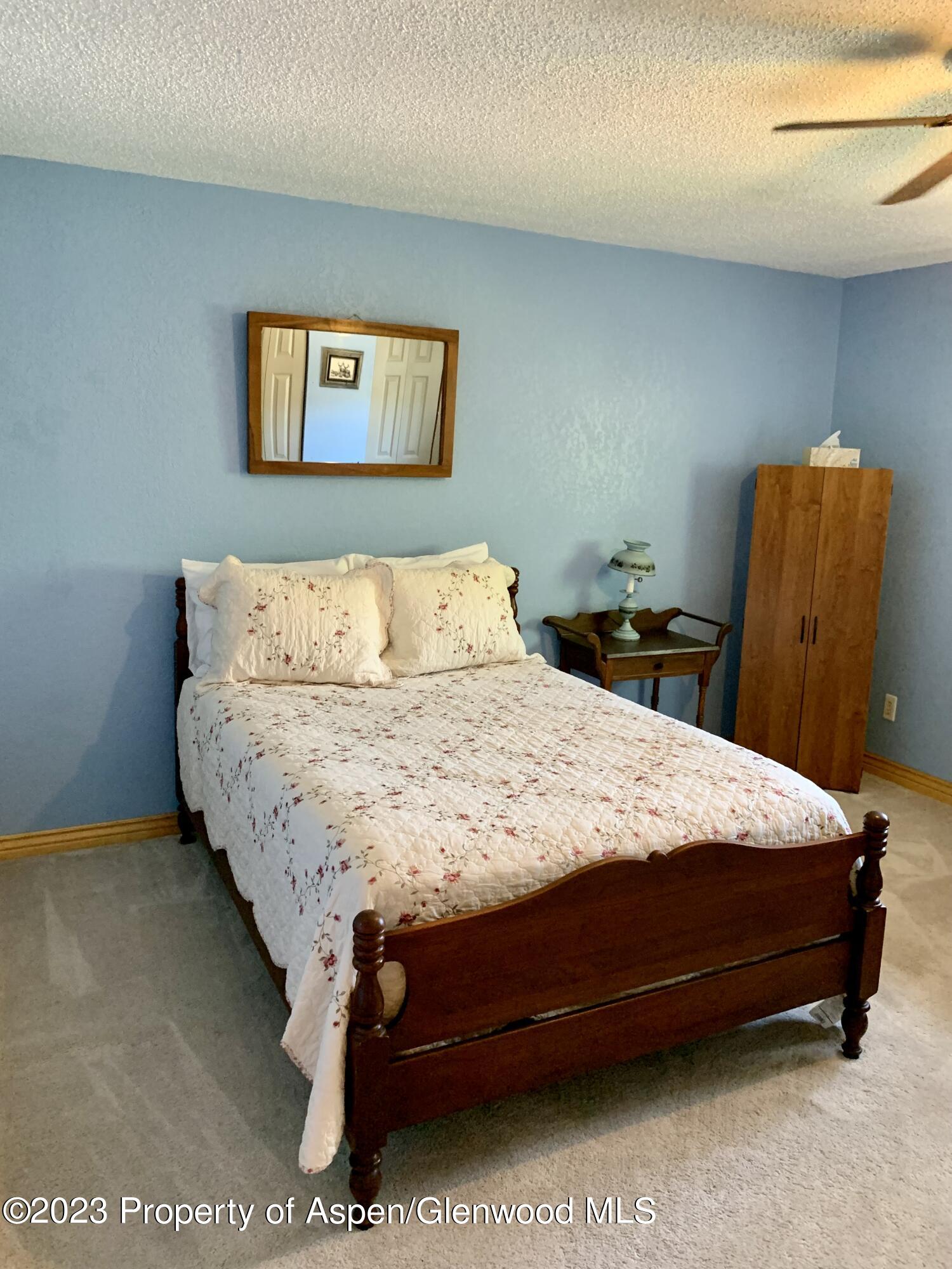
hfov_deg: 53.1
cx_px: 476
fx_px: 953
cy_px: 634
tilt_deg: -9.7
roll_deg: -2.2
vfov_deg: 67.3
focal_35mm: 26
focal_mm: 4.25
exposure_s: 1/60
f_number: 1.8
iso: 400
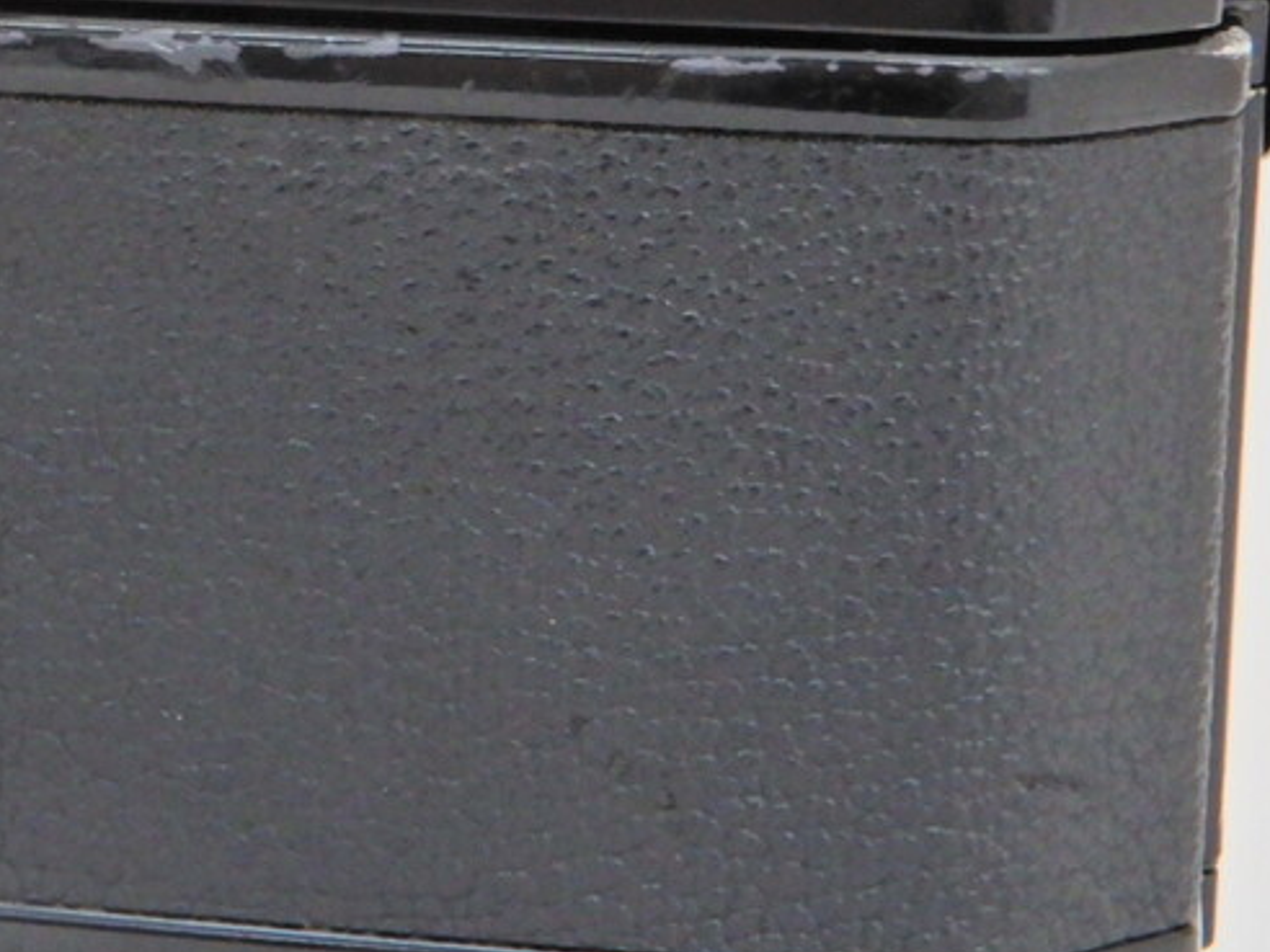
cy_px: 85
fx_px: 4476
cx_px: -26
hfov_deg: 15.8
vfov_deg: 12.1
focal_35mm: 122
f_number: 4
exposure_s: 1/30
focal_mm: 8.9
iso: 320
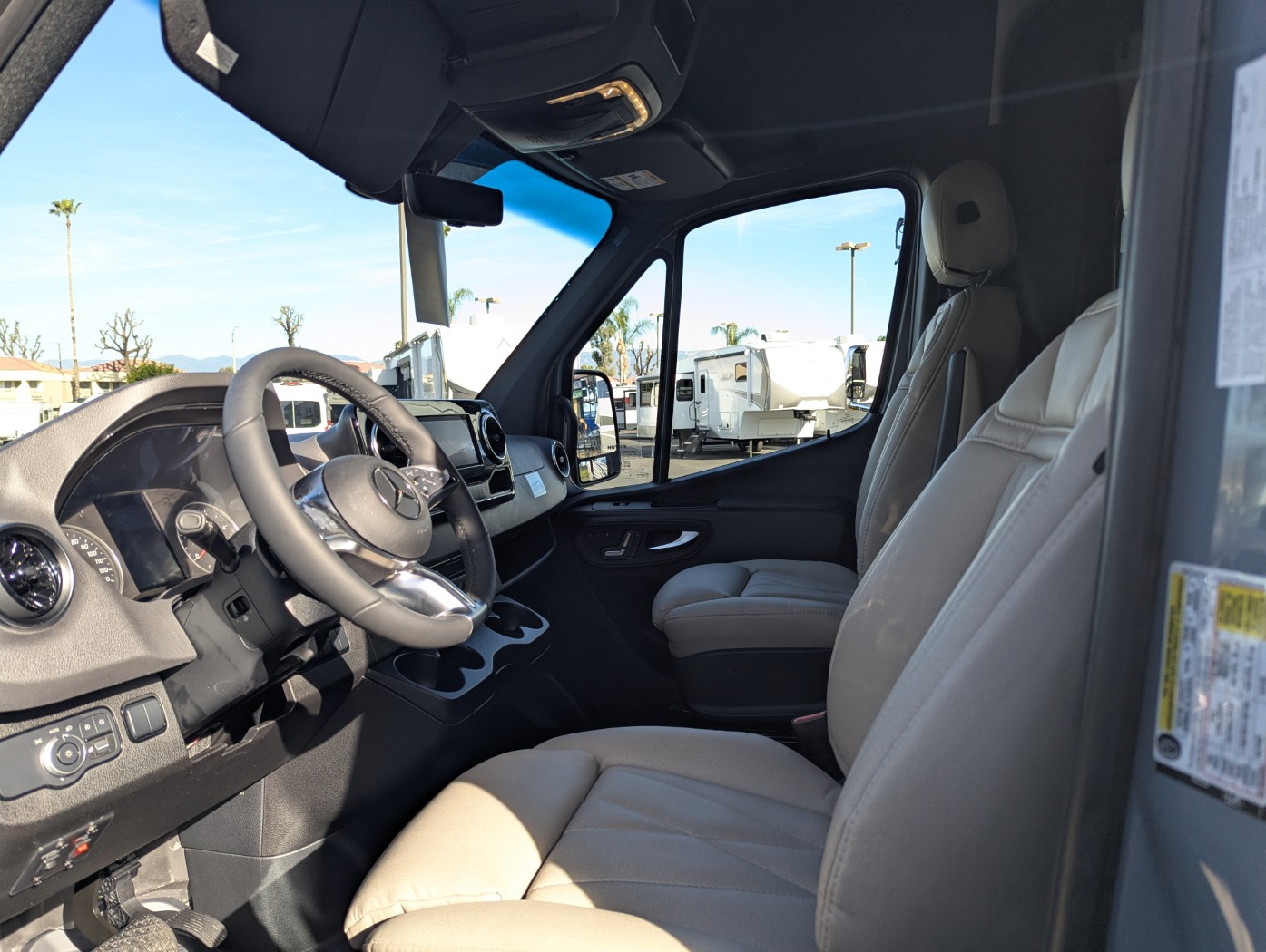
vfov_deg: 56.9
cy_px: 476
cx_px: 633
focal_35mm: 24
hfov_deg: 71.5
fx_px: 879
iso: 42
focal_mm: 6.81
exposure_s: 1/430
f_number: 1.85
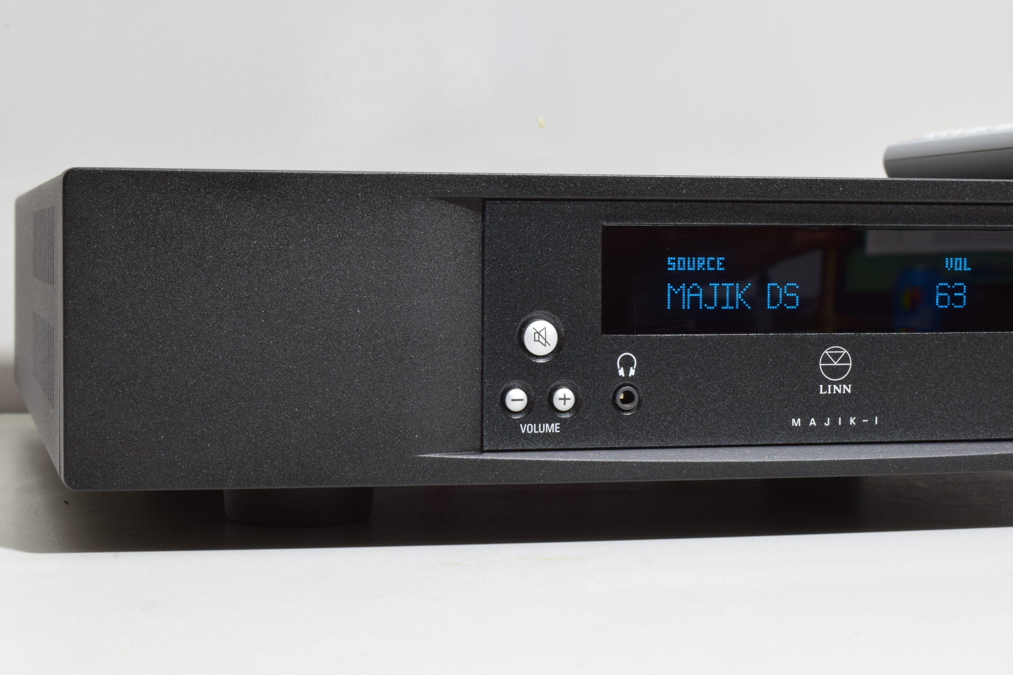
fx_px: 2026
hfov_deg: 28.1
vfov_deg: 18.9
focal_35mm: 72
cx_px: 506
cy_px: 338
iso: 100
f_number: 25
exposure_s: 5
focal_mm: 48
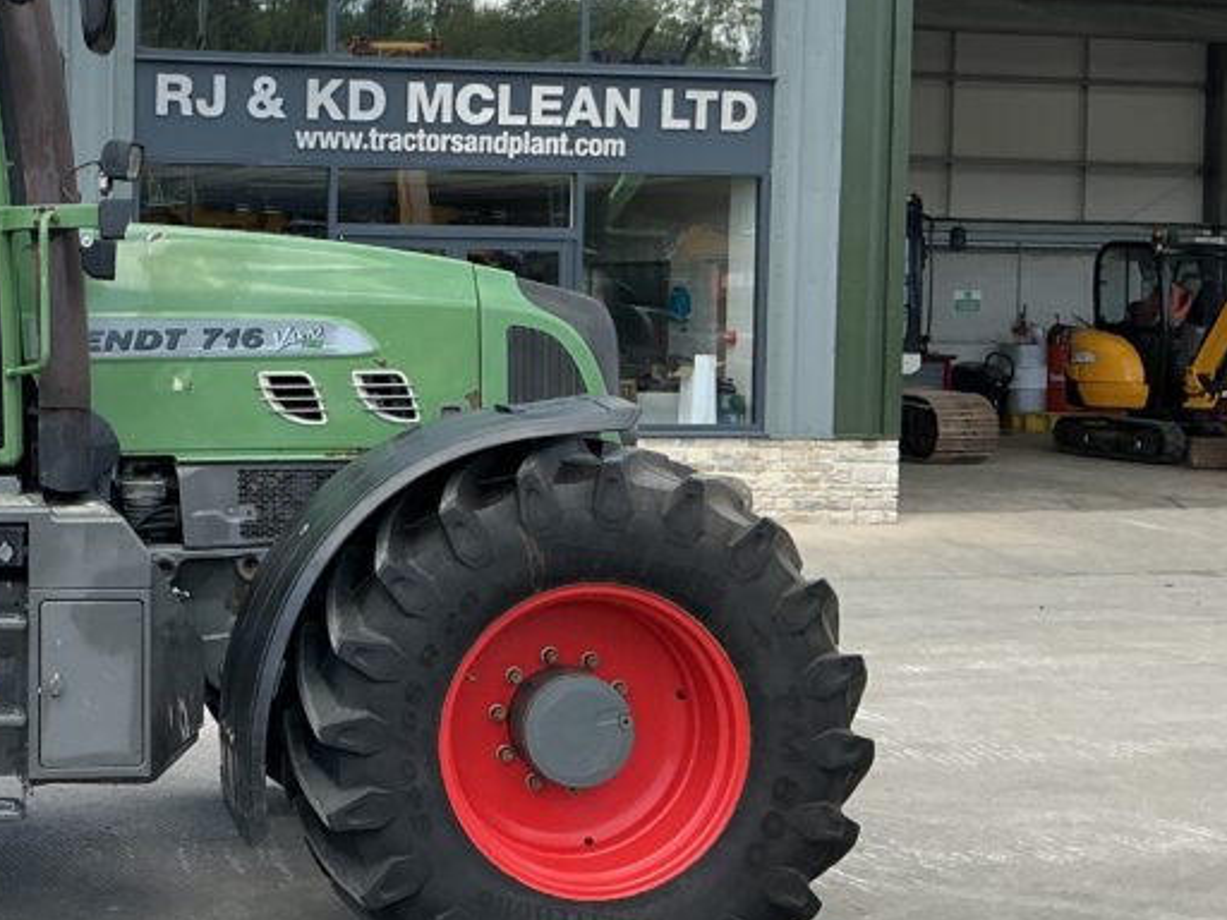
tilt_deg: -0.1
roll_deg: -2.2
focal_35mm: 56
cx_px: 79
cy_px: 357
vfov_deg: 26.0
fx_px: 1985
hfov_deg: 32.3
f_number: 1.8
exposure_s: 1/599
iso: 25
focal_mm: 3
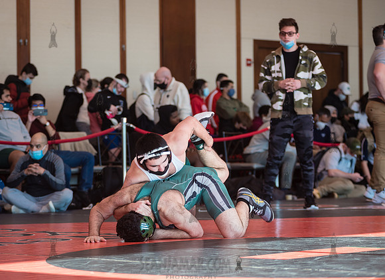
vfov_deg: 11.2
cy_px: 160
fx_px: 1431
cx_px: 142
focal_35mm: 130
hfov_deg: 15.3
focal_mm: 105
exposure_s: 1/400
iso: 400
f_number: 3.5
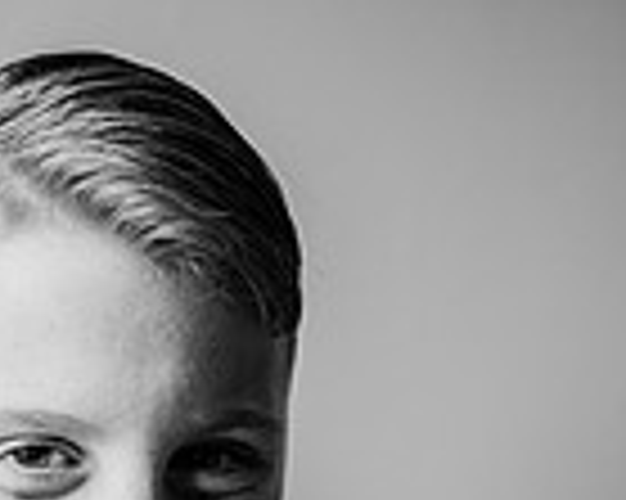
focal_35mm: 73
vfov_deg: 18.9
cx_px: 77
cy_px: 707
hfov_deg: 25.4
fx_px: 1352
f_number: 2
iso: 640
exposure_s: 1/640
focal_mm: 24
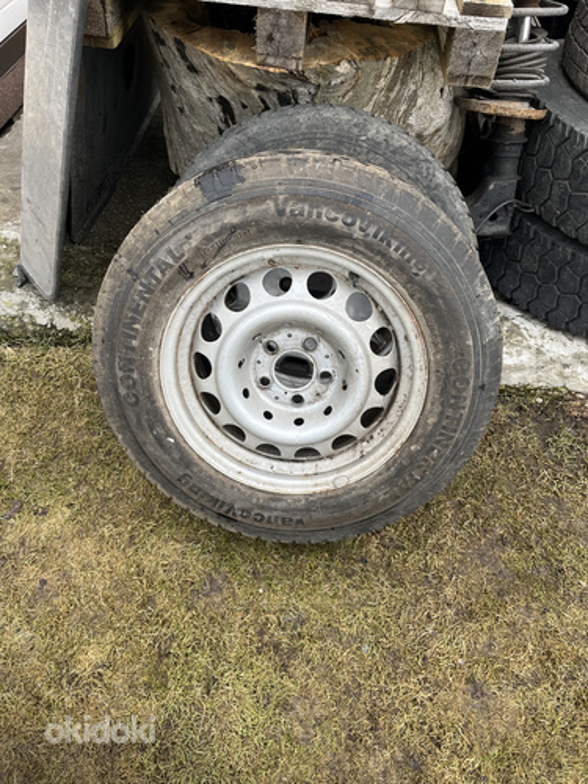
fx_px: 589
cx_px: 294
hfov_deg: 53.1
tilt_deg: -49.1
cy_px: 392
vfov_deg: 67.3
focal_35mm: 26
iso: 64
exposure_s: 1/121
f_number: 1.6
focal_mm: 5.1
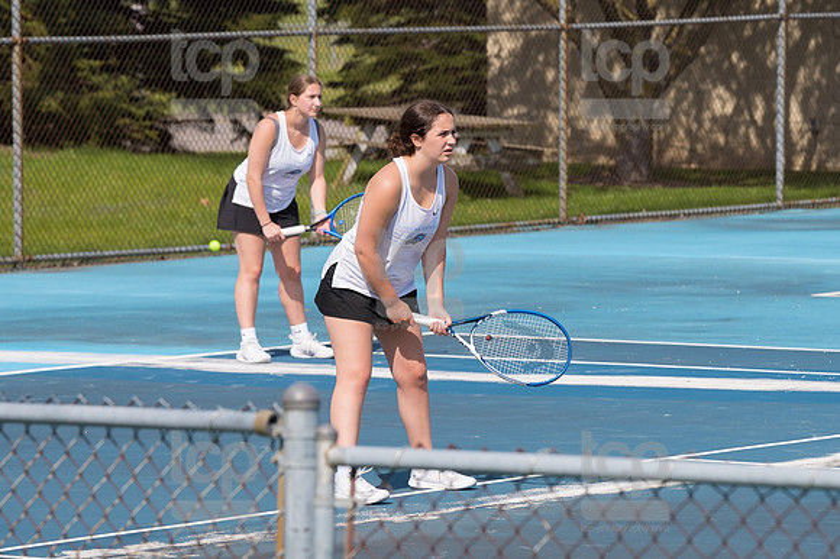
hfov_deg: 8.9
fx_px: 5410
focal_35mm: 232
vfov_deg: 5.9
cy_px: 280
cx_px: 420
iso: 320
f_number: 5.6
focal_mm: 155
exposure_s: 1/1600
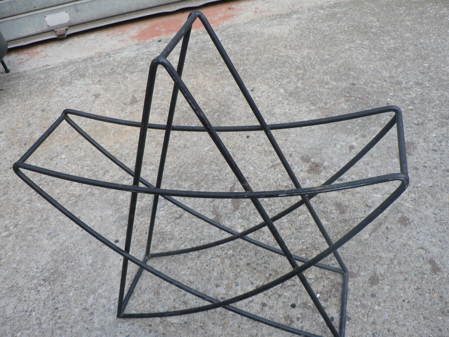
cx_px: 224
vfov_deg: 39.7
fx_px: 467
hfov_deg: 51.4
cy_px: 168
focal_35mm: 36
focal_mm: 6
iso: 80
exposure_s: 1/40
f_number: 2.8
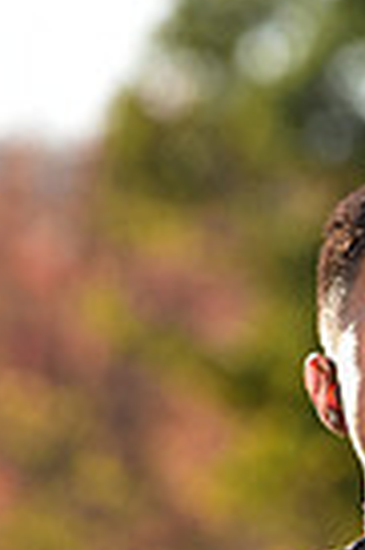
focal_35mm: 846
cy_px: 843
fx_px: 12898
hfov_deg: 1.6
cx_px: 455
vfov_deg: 2.4
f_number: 5
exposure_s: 1/250
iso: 100
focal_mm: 200
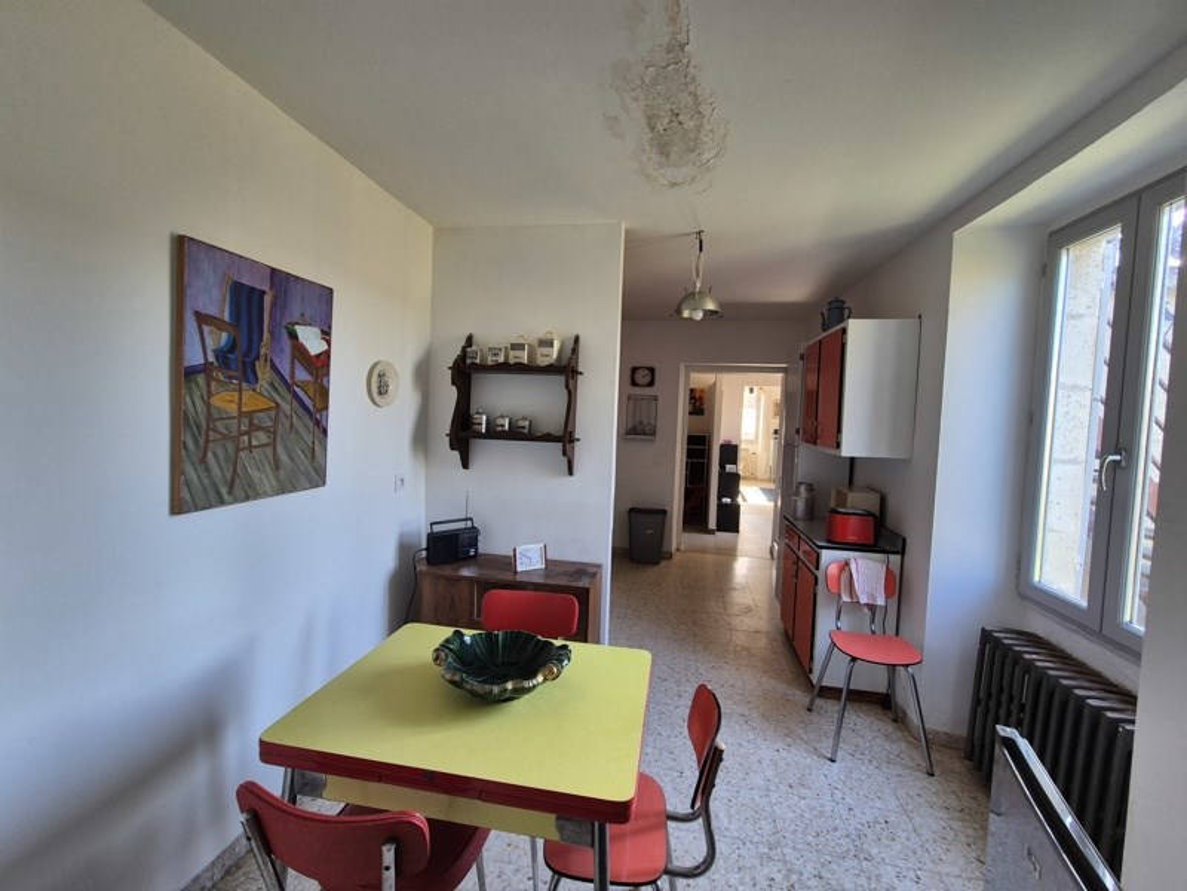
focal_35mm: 13
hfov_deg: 106.2
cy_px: 446
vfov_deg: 89.9
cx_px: 594
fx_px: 446
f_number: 2.2
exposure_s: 1/50
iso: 100
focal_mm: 2.2
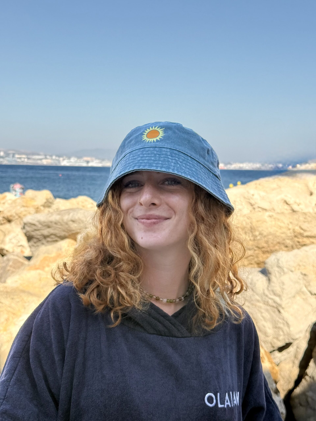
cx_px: 158
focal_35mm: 48
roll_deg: -1.3
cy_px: 210
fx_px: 584
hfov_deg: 30.3
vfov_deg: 39.7
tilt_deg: -3.2
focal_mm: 6.76
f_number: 1.78
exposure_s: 1/2865
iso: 100
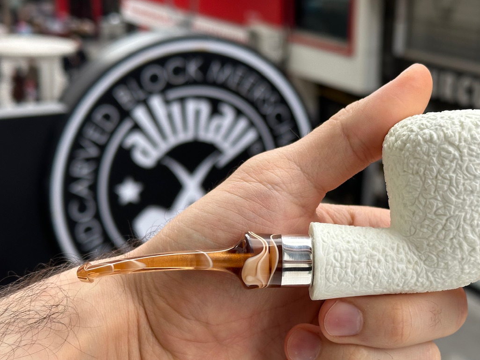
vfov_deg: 24.4
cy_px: 224
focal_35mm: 60
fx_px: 832
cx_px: 300
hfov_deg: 32.0
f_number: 1.78
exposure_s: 1/962
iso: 64
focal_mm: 6.86
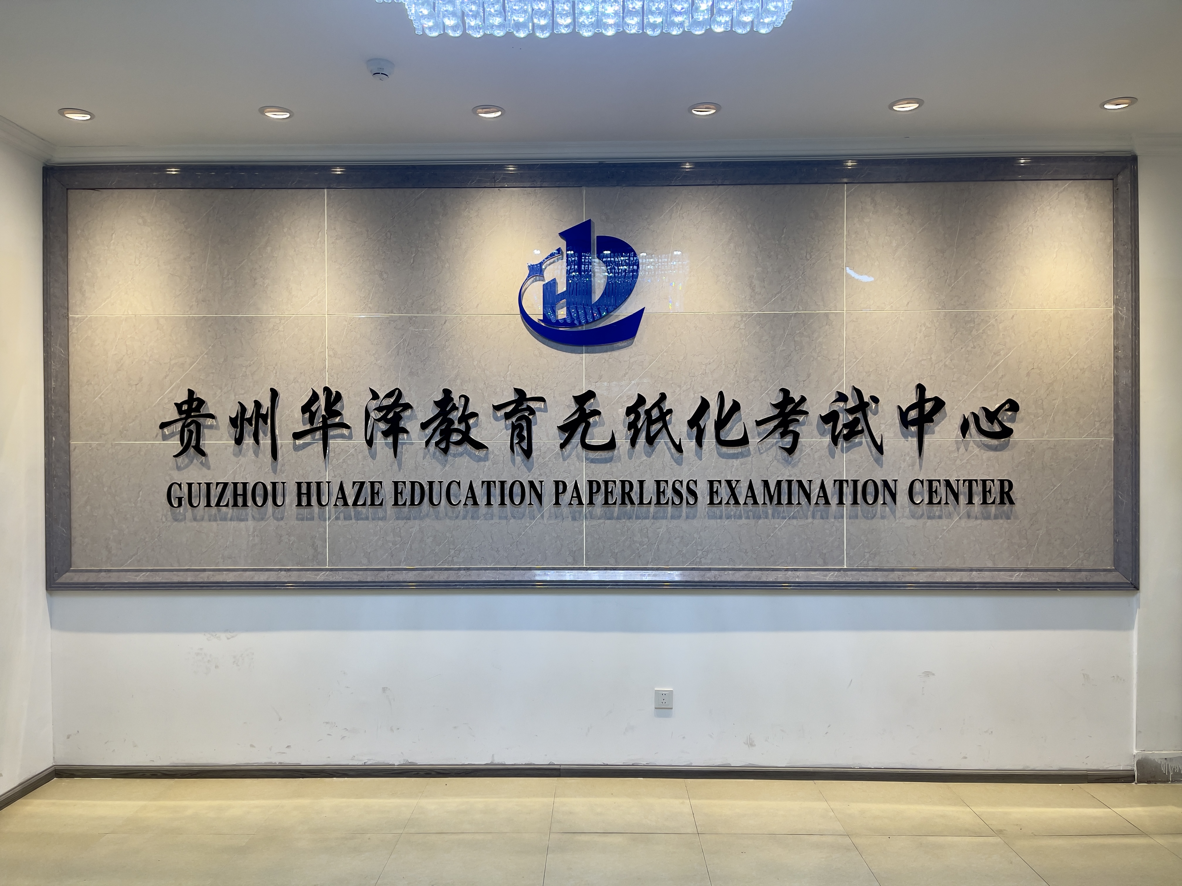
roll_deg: +0.3
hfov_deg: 69.4
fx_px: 854
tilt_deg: -1.2
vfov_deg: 54.9
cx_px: 591
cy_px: 443
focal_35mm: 25
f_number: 1.6
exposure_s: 1/100
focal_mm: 5.1
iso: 50
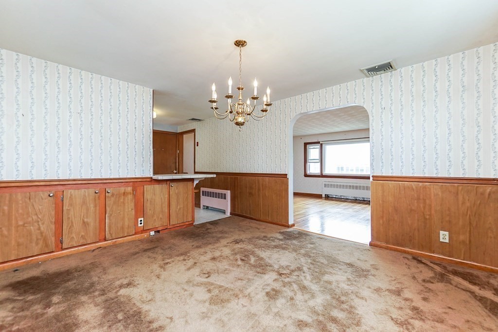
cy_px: 166
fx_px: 208
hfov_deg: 100.4
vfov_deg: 77.3
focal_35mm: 15
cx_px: 249
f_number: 4
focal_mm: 10
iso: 400
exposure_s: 1/125
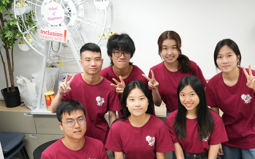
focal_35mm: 46
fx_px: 321
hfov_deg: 43.0
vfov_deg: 27.8
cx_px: 155
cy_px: 90
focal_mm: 22.6
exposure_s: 1/100
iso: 2500
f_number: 5
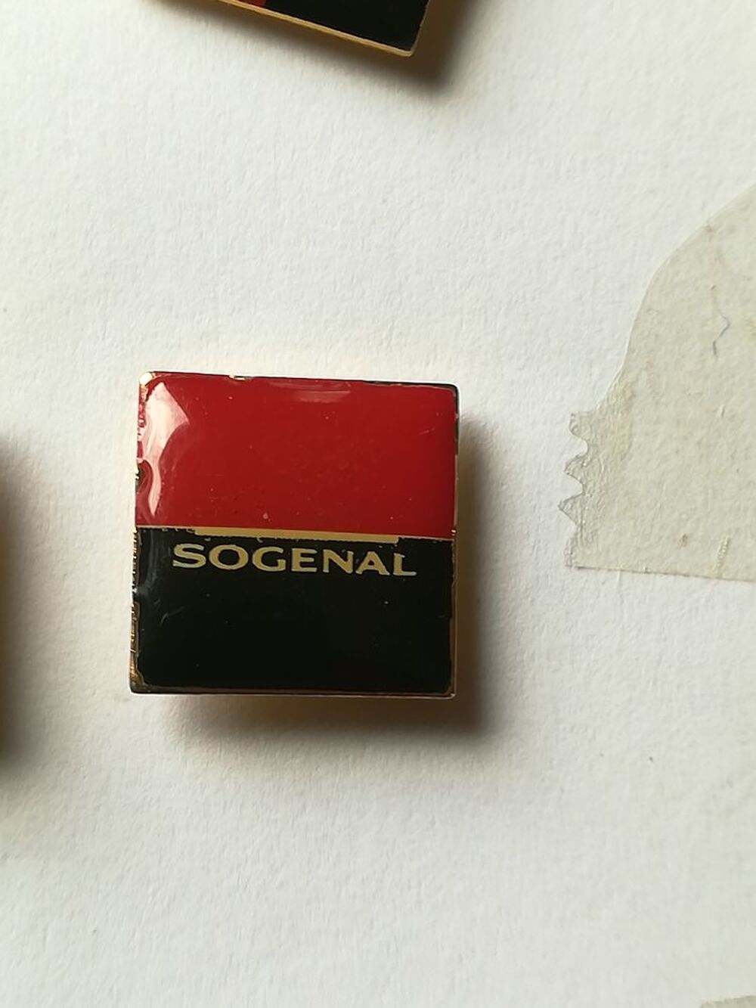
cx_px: 378
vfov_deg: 27.0
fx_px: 2096
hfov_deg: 20.4
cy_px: 504
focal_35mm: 72
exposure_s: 1/30
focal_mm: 3.83
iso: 80
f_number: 2.2
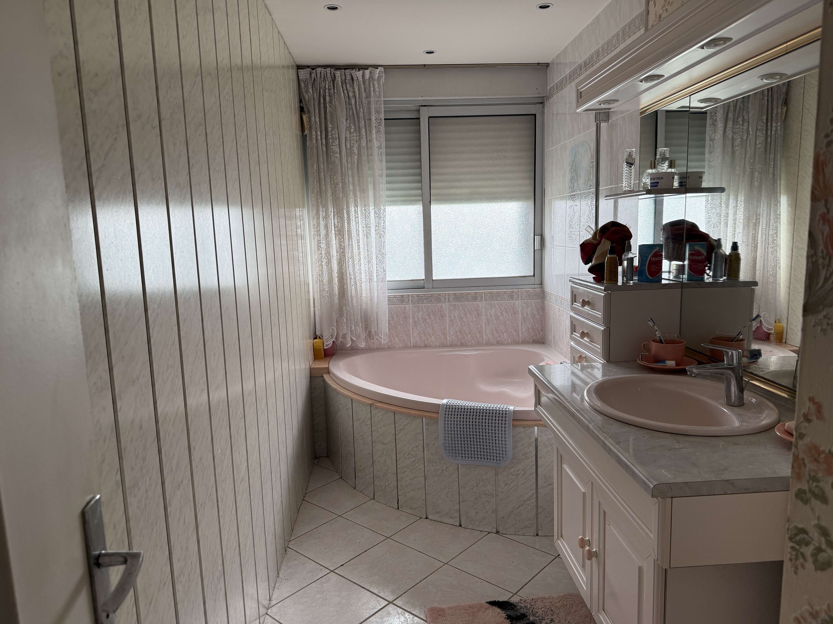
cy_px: 312
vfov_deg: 56.8
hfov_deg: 71.6
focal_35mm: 24
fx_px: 578
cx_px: 416
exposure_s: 1/301
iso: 100
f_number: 1.78
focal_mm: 6.76
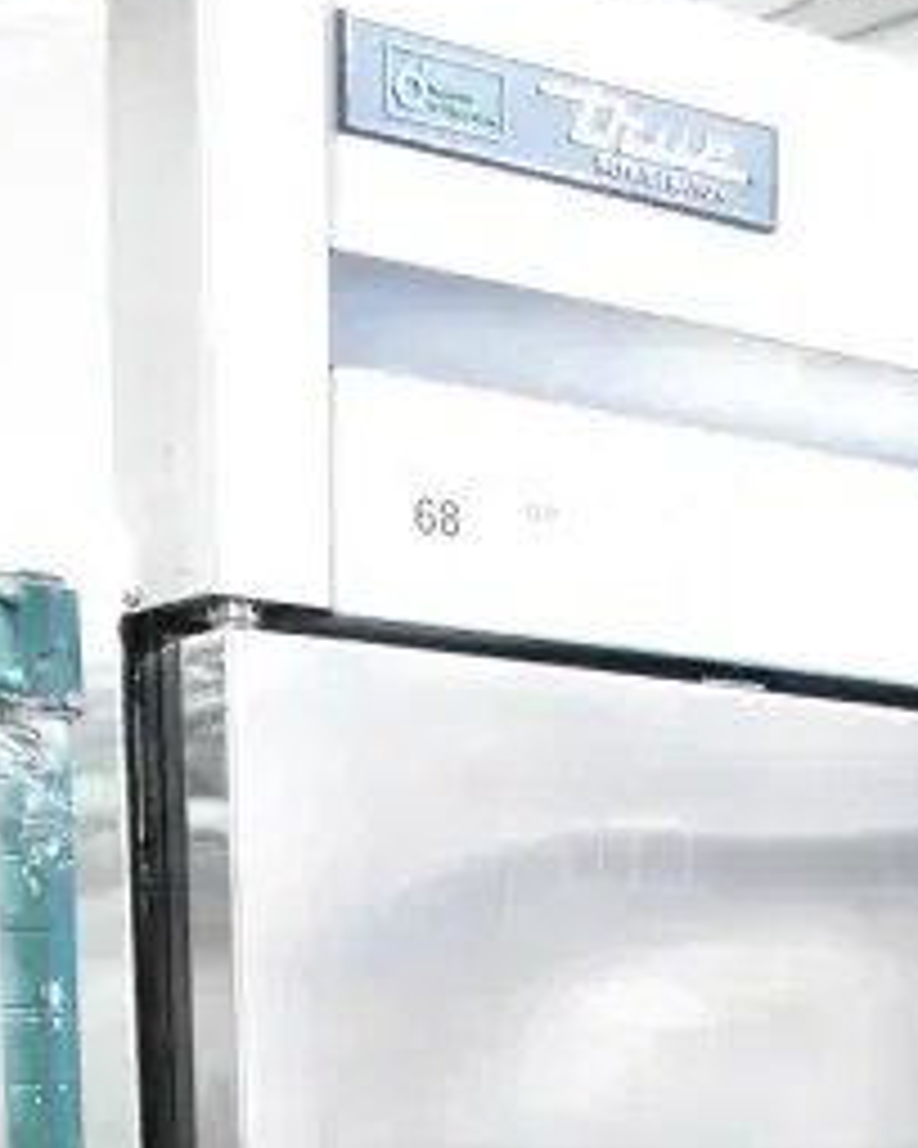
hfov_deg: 16.1
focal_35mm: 91
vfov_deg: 18.1
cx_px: 1170
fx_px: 3091
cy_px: 1848
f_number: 6.3
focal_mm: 18
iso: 6400
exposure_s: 1/160
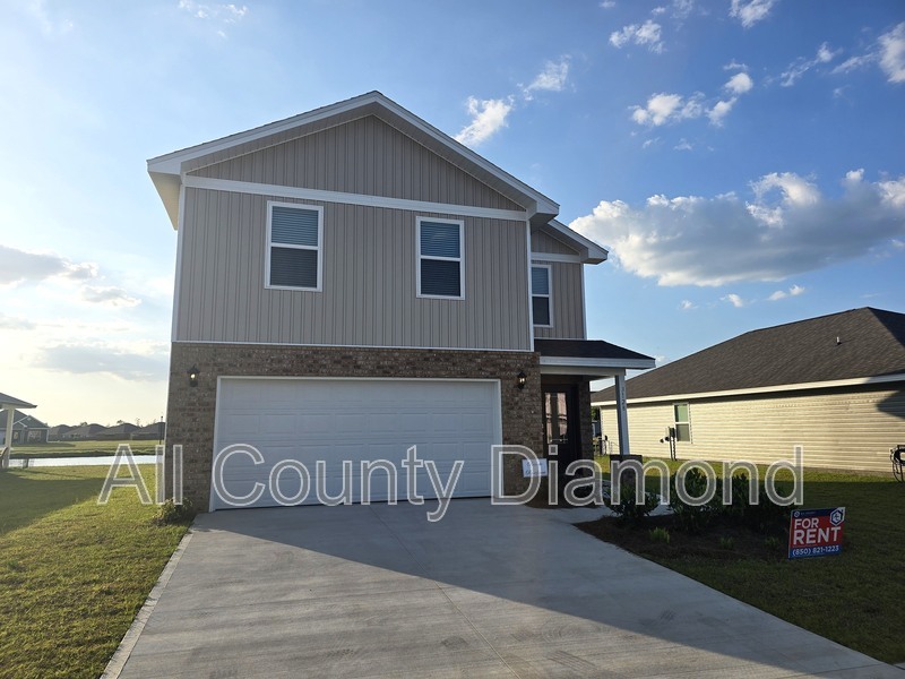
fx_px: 601
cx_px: 452
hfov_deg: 73.9
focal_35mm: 23
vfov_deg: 58.9
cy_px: 340
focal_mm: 6.3
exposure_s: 1/885
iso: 12
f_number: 1.7
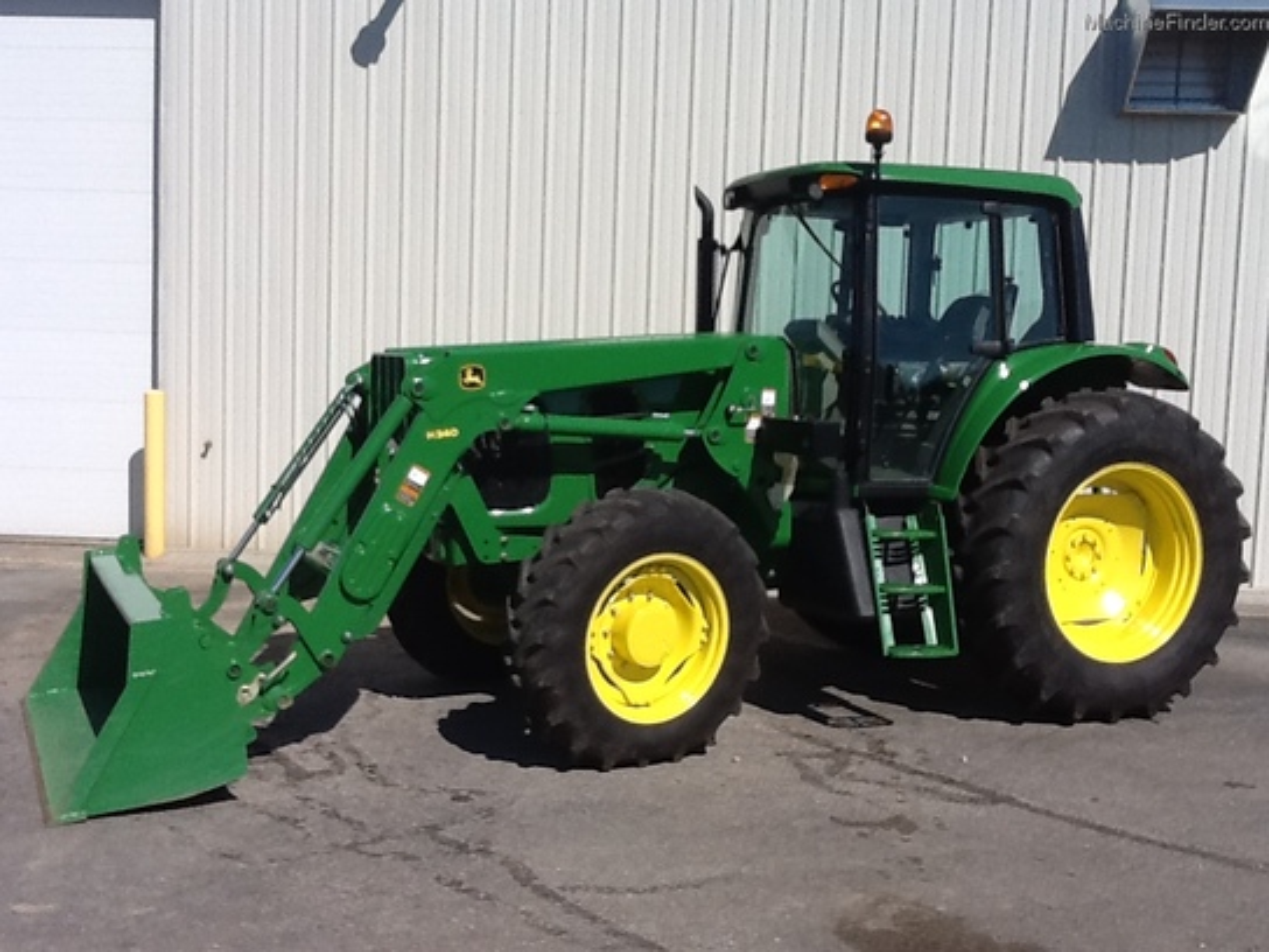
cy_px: 476
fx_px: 1173
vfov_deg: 44.2
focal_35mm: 32
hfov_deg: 56.8
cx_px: 634
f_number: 2.4
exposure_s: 1/2232
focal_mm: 2.03
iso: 80
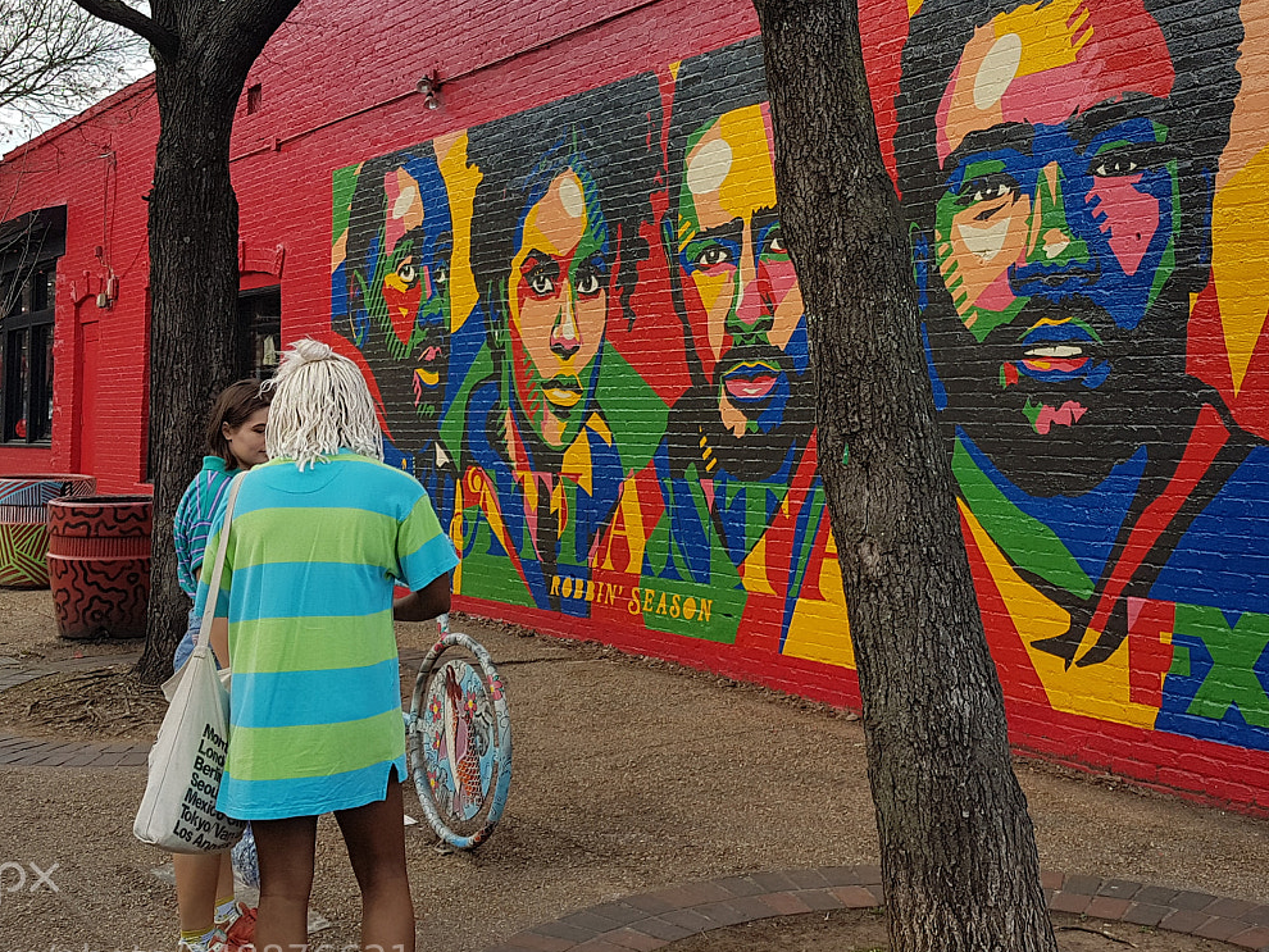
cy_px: 291
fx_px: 1540
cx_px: 767
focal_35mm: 42
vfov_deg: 33.9
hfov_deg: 44.5
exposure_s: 1/536
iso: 40
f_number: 1.7
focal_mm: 4.2
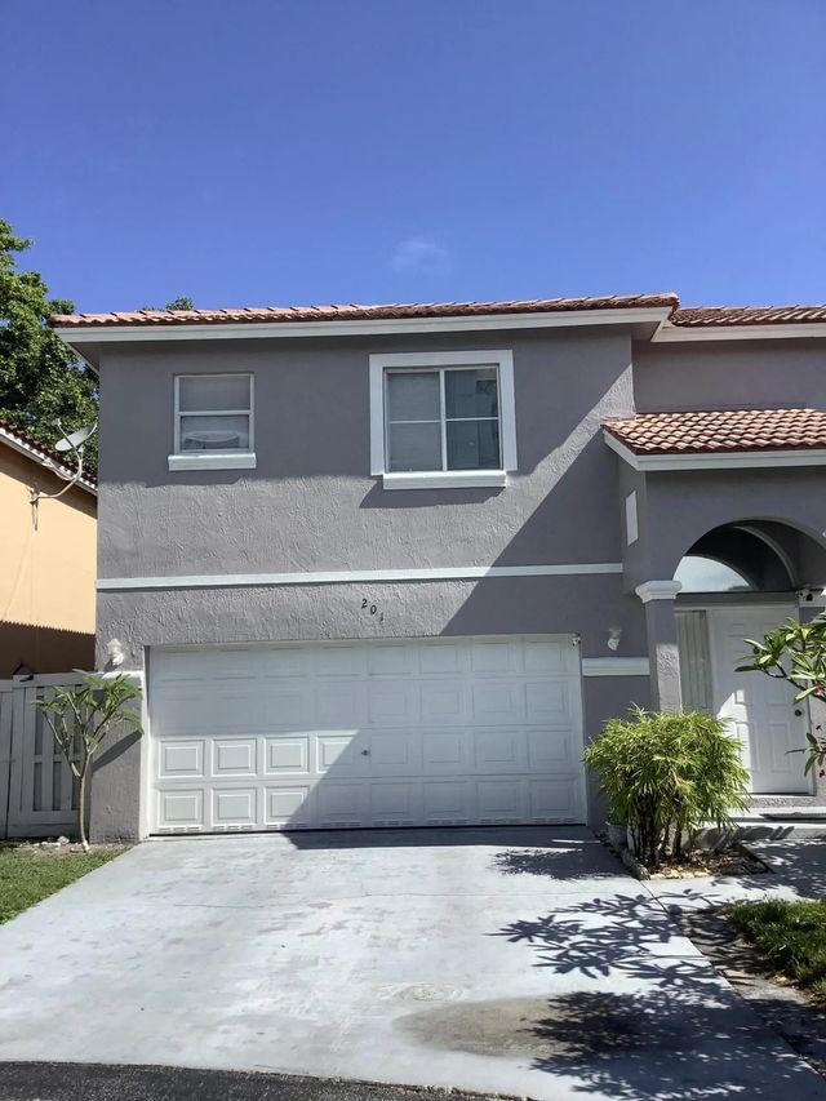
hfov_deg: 45.5
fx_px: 986
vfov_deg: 58.3
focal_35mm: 31
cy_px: 550
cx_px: 413
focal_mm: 3.3
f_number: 2.4
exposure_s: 1/1631
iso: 25
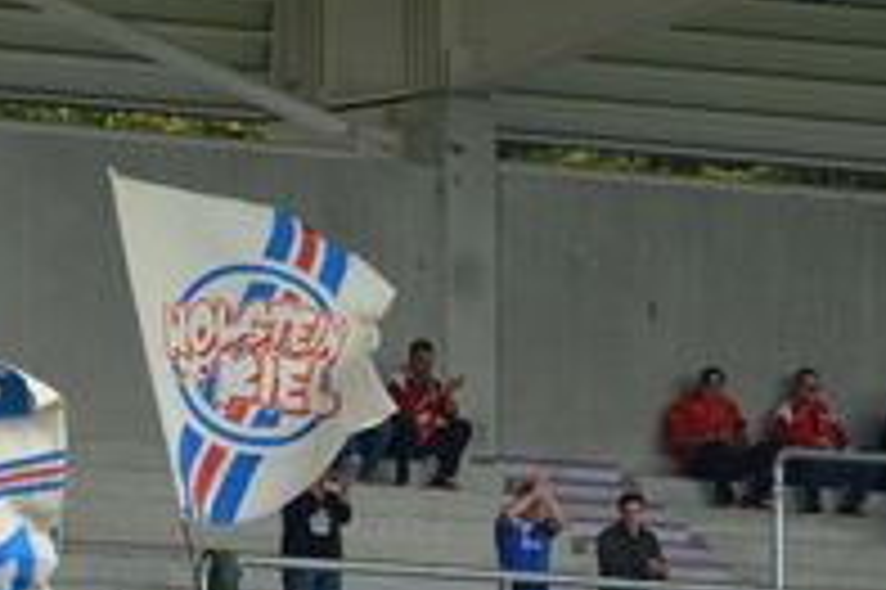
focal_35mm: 487
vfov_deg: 2.8
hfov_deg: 4.2
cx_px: 153
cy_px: 797
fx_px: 11975
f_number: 4.5
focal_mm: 112
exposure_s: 1/1000
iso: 400
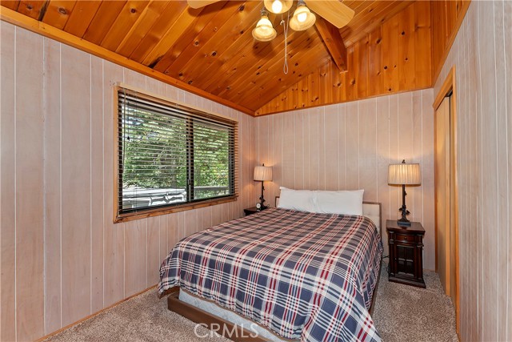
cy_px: 171
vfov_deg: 77.4
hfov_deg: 100.4
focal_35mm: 15
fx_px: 213
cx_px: 256
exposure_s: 1/30
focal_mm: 10
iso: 400
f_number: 8
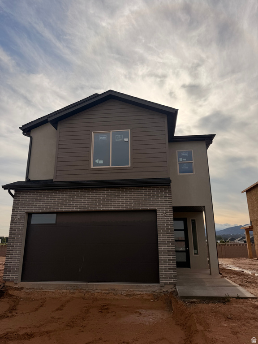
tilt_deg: +17.3
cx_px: 129
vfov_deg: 71.6
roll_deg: -0.4
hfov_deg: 56.8
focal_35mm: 24
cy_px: 172
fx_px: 239
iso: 80
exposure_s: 1/9091
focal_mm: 6.76
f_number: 1.78
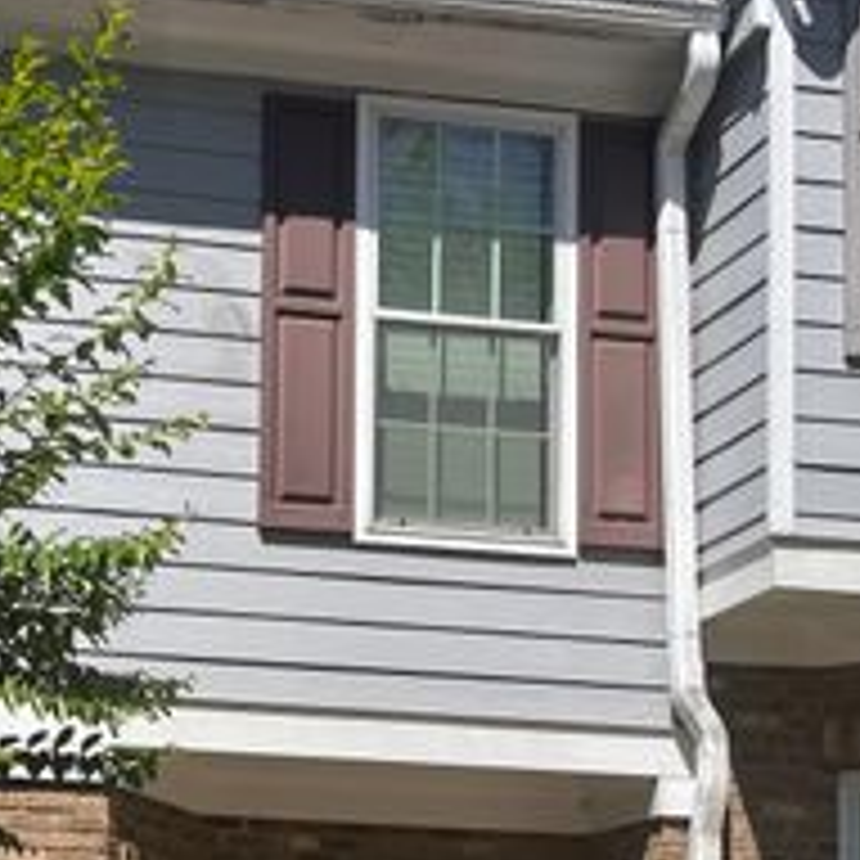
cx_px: -104
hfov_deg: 21.3
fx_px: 2164
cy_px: 939
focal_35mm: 77
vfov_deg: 21.4
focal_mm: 5.1
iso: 32
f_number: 1.6
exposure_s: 1/3086
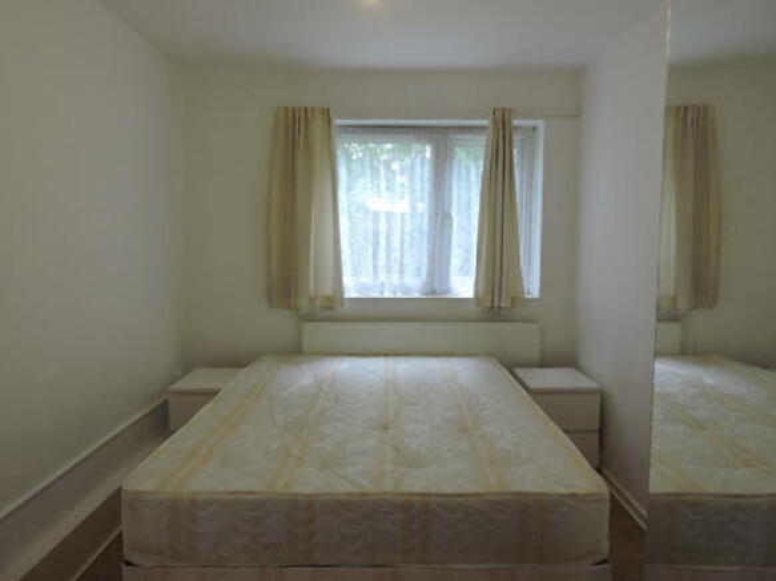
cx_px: 388
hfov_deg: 71.6
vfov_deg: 56.8
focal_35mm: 24
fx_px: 538
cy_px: 290
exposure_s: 1/30
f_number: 3.3
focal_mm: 4.3
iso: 320
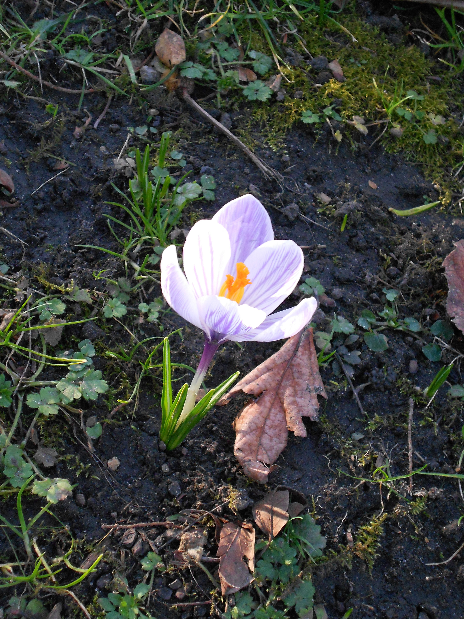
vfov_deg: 38.9
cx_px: 232
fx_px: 876
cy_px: 310
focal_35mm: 49
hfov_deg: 29.7
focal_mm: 9
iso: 400
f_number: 4.5
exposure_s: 1/125
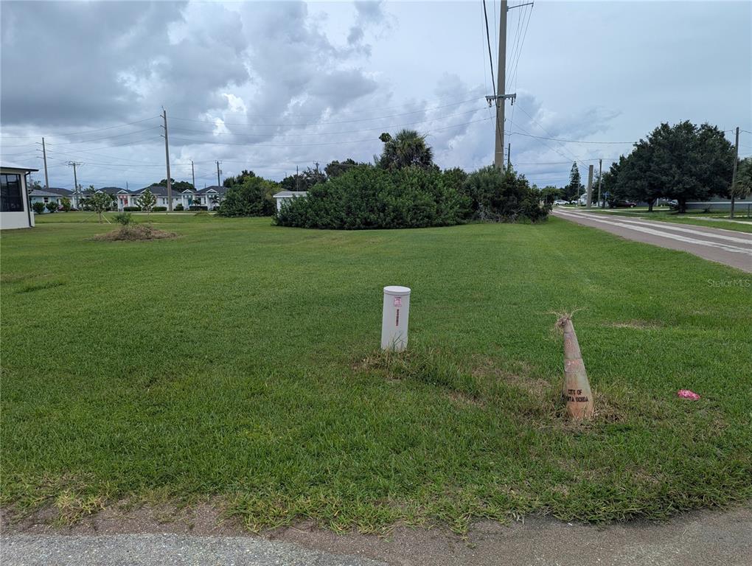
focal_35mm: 24
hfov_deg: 71.5
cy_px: 283
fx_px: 522
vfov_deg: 56.9
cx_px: 376
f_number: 1.85
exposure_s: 1/3145
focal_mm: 6.81
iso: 44
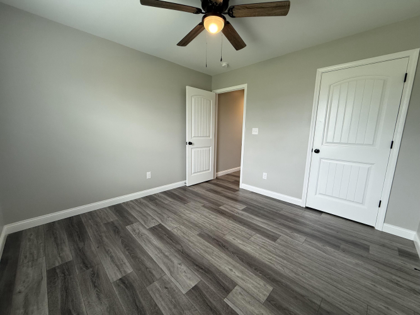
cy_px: 158
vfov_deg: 85.7
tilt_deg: -8.2
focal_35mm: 14
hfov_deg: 102.1
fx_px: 170
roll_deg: -1.5
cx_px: 210
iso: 160
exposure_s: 1/120
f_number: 2.2
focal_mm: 2.22
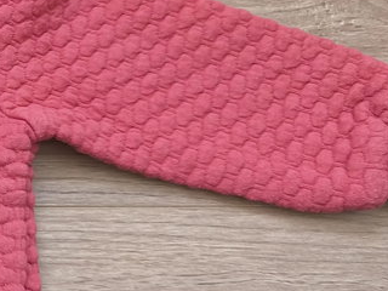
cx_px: -263
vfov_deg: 16.6
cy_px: 187
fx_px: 998
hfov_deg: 18.4
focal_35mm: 89
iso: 200
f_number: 1.6
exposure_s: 1/50
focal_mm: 6.57
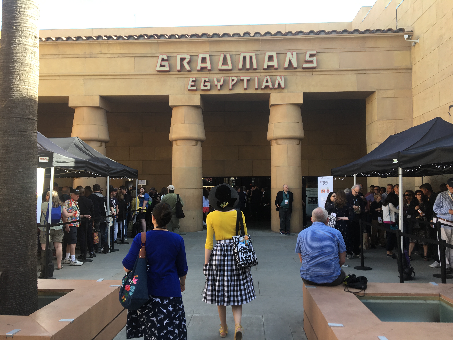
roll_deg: +0.1
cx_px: 226
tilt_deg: +4.7
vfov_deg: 48.2
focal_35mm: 29
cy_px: 170
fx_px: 380
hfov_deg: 61.7
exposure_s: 1/188
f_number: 2.2
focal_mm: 4.15
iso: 25
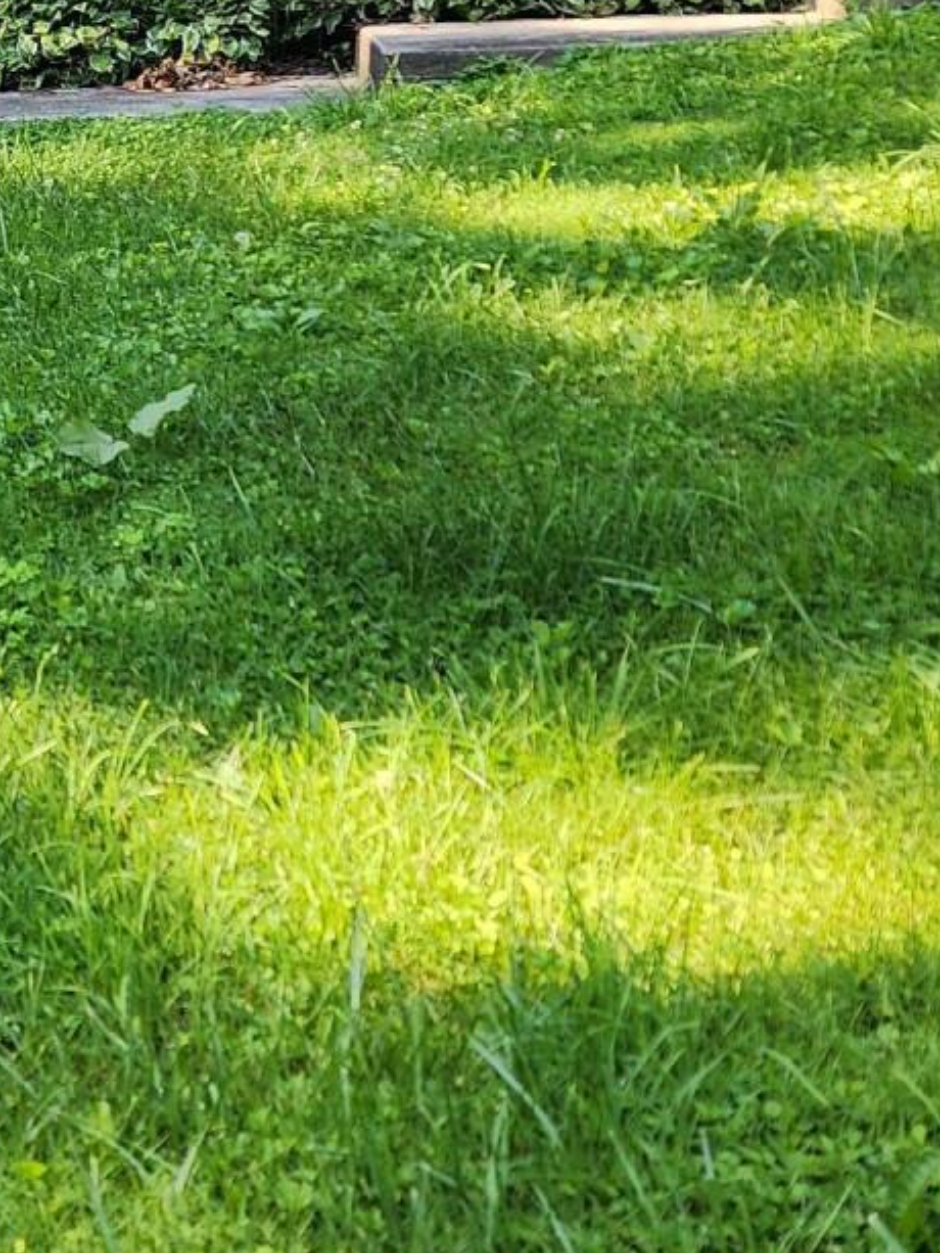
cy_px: 247
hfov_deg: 17.7
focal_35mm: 75
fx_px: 2715
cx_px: -454
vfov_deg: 25.5
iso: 50
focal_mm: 6.4
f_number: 1.8
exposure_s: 1/180
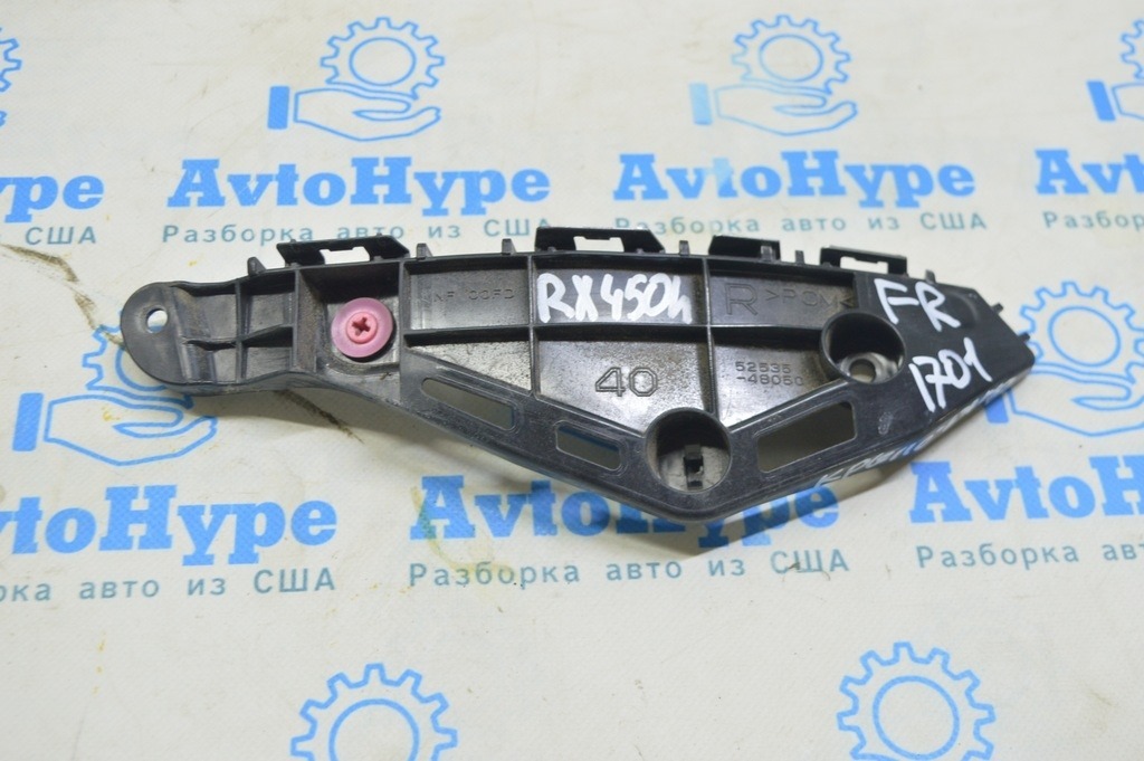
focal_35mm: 46
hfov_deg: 42.4
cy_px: 380
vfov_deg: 28.9
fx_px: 1476
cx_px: 572
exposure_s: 1/20
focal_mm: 31
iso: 400
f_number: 5.6
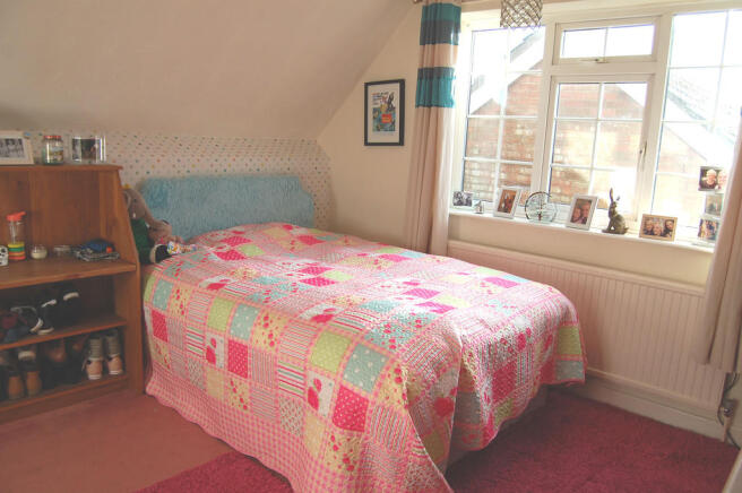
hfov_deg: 67.4
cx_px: 371
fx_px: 556
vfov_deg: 47.8
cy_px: 246
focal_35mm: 27
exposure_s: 1/125
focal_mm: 18
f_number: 5.6
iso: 220
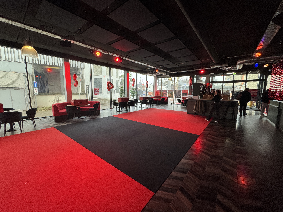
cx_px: 142
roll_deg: -0.4
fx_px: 114
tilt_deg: -8.7
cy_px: 106
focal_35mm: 14
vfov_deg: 85.7
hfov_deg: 102.1
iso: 160
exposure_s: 1/102
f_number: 2.2
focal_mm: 2.22
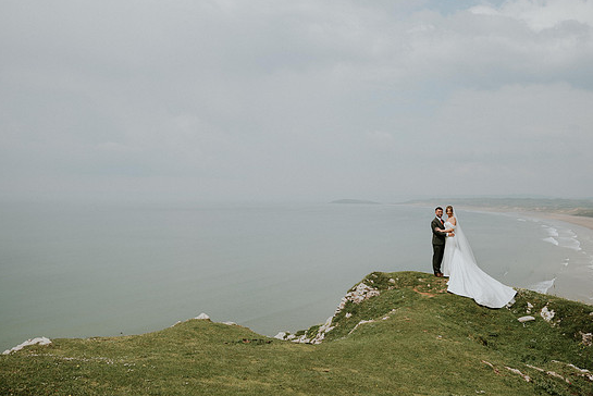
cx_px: 280
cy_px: 188
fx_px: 626
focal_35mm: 38
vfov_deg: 35.1
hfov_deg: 50.6
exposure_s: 1/800
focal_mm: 35
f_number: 3.2
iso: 32
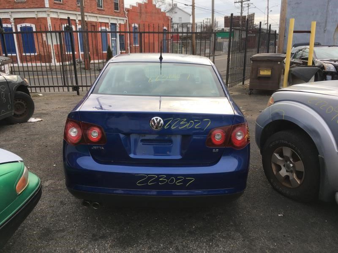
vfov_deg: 48.2
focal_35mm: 29
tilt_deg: -13.2
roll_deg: +1.7
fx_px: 283
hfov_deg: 61.7
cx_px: 169
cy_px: 126
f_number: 2.2
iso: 25
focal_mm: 4.15
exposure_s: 1/322
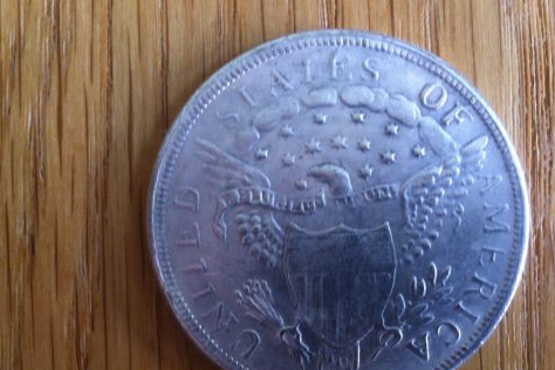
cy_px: 237
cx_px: 274
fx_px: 709
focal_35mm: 46
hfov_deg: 42.7
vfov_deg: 29.1
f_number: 2.8
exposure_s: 1/15
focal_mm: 3.85
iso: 80
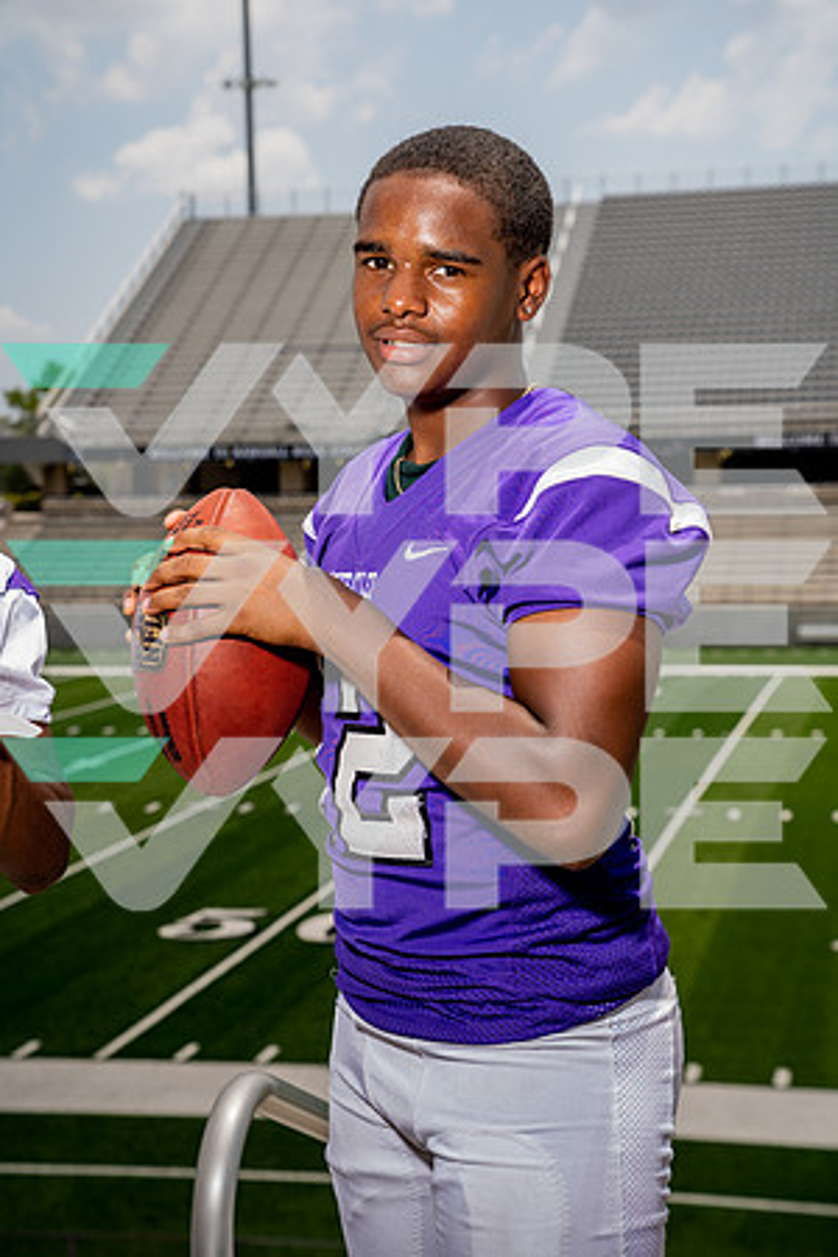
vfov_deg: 30.1
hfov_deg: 20.3
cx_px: 419
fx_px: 2339
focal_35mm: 67
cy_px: 628
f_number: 7.1
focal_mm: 67
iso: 100
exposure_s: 1/250
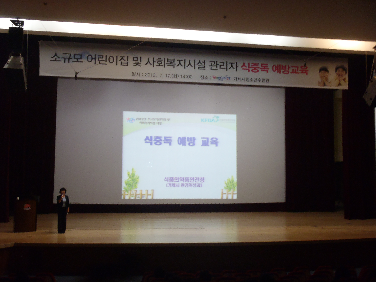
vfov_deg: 39.7
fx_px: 391
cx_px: 188
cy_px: 141
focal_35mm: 36
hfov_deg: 51.4
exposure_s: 1/5
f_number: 4.5
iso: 200
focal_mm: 6.45
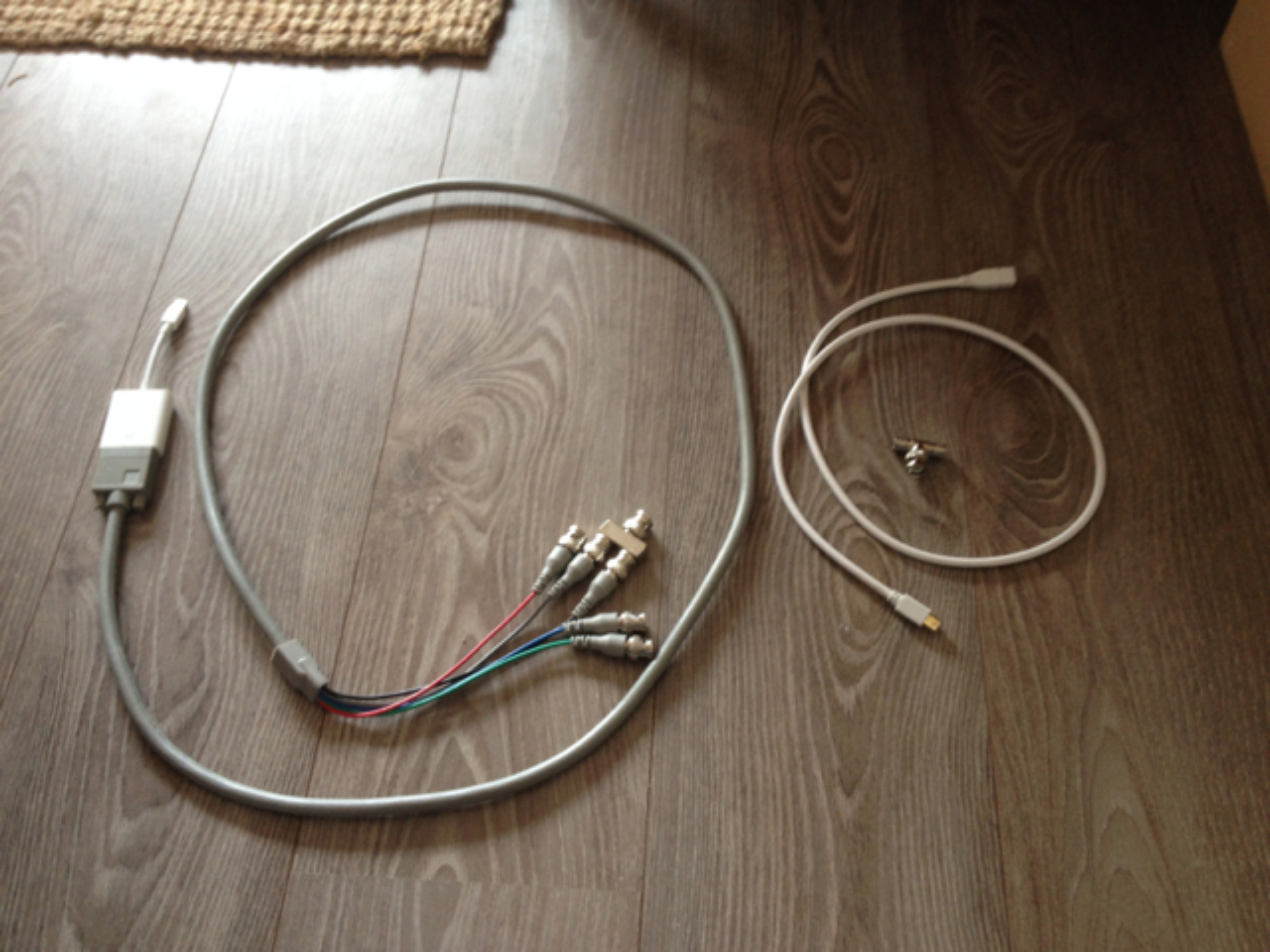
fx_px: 1284
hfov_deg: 52.6
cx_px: 635
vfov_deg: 40.7
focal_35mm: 35
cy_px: 476
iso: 80
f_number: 2.4
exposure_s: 1/20
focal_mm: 4.28
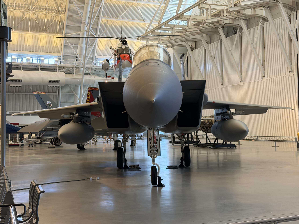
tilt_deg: +2.1
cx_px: 150
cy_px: 112
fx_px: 415
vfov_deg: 30.3
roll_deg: +1.8
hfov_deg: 39.7
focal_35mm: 48
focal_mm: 6.76
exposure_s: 1/60
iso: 250
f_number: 1.78
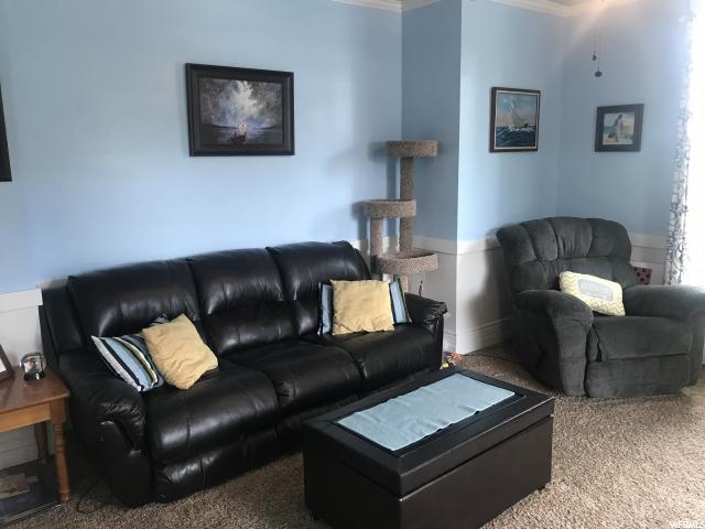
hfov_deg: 63.4
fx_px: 570
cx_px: 352
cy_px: 264
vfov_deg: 49.7
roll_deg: -0.3
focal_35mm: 28
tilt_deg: -9.3
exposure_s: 1/24
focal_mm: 3.99
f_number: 1.8
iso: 40
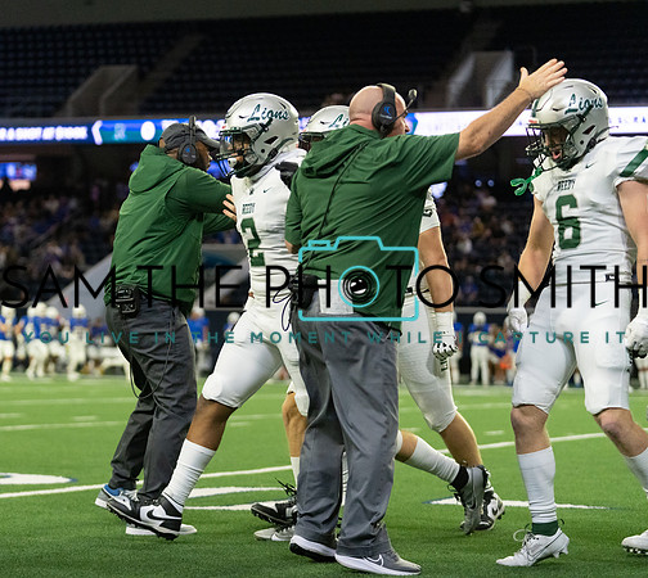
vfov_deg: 15.5
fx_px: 2119
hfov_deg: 17.3
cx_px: 209
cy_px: 286
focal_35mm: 106
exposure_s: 1/1250
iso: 4000
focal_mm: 87
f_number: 2.8
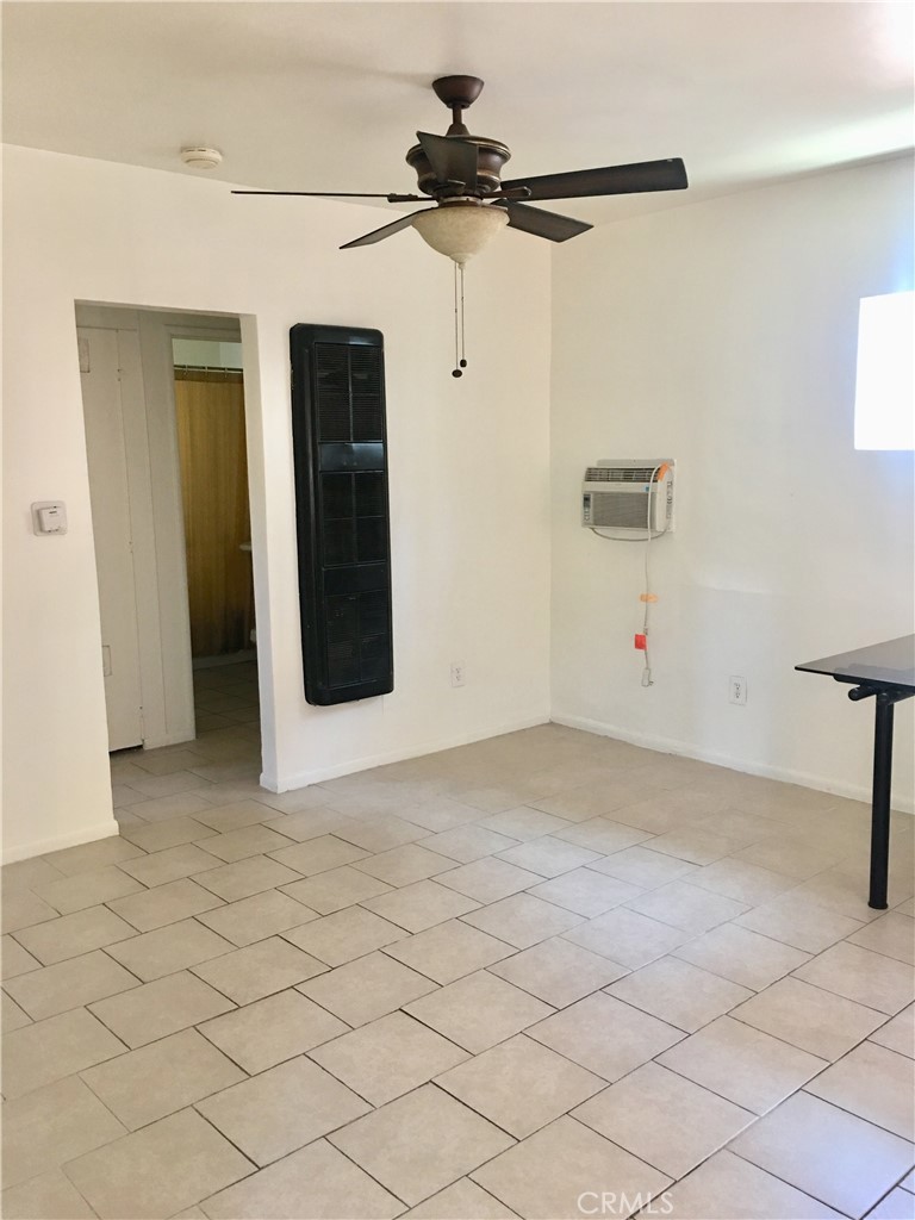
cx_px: 458
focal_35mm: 29
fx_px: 1022
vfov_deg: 61.7
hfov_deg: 48.2
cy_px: 610
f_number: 2.2
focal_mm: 4.15
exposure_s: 1/15
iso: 64
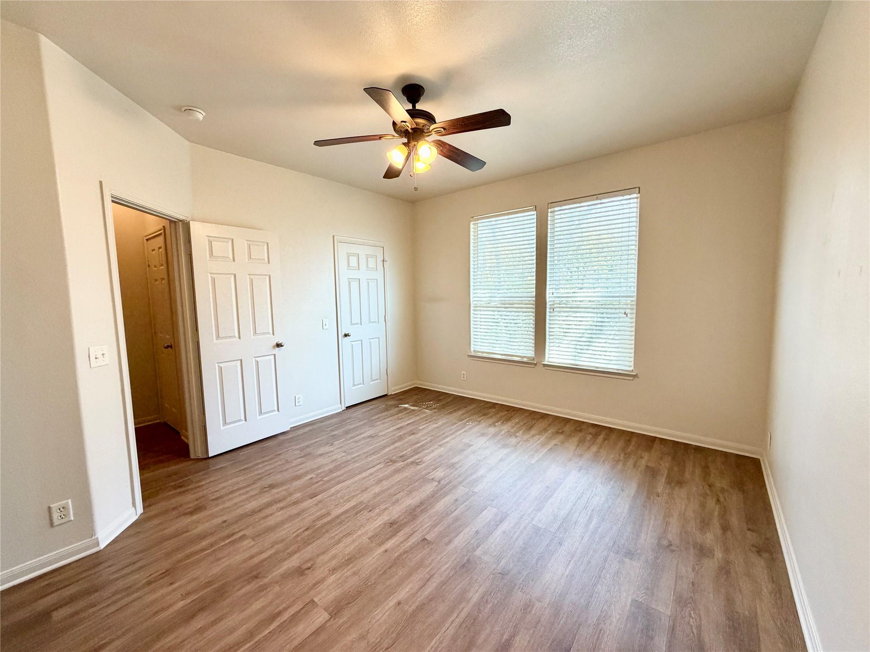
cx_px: 435
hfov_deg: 102.1
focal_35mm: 14
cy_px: 326
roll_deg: +1.5
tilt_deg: -5.3
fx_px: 352
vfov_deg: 85.7
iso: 200
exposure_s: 1/121
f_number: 2.2
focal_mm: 2.22
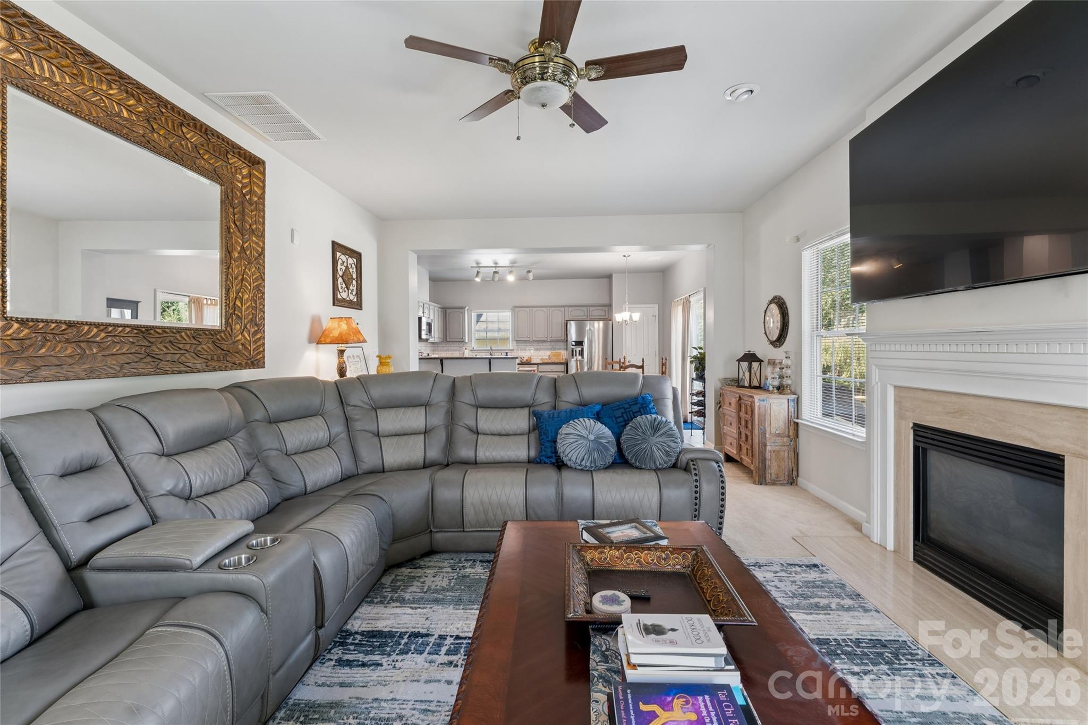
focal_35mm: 16
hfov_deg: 96.4
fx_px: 487
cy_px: 362
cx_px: 544
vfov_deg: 73.4
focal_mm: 16.1
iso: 400
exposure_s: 1/3.33
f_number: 13
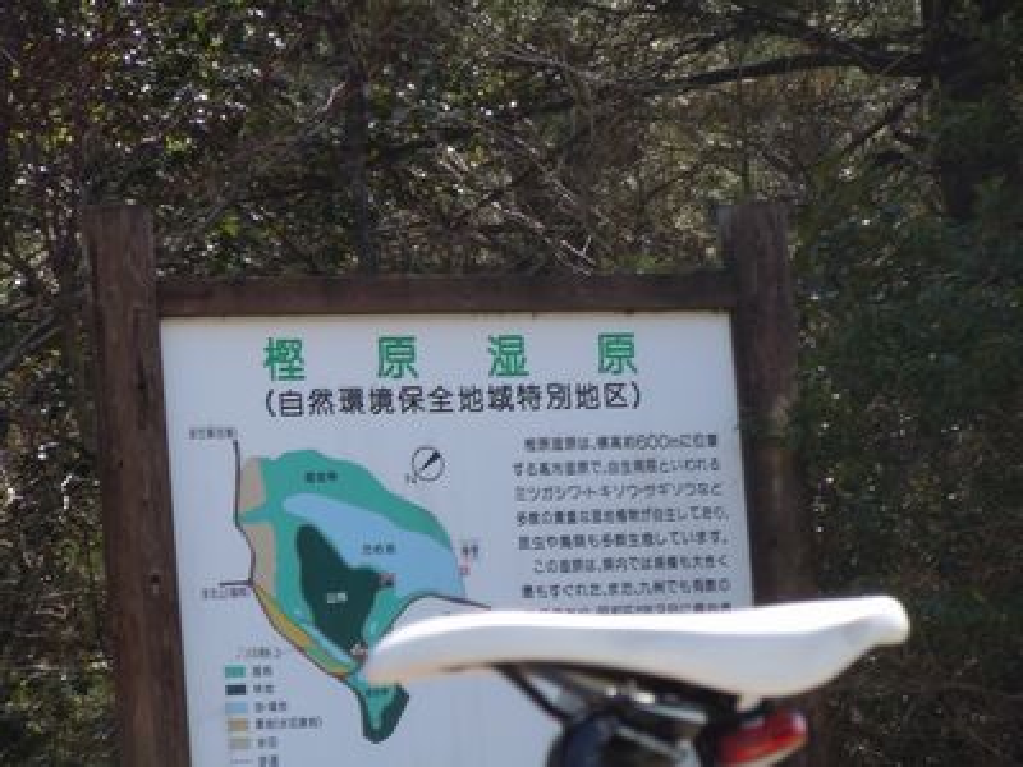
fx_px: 5792
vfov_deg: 7.6
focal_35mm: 196
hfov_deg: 10.1
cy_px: 384
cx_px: 512
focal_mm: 35
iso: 100
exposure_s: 1/200
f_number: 5.6
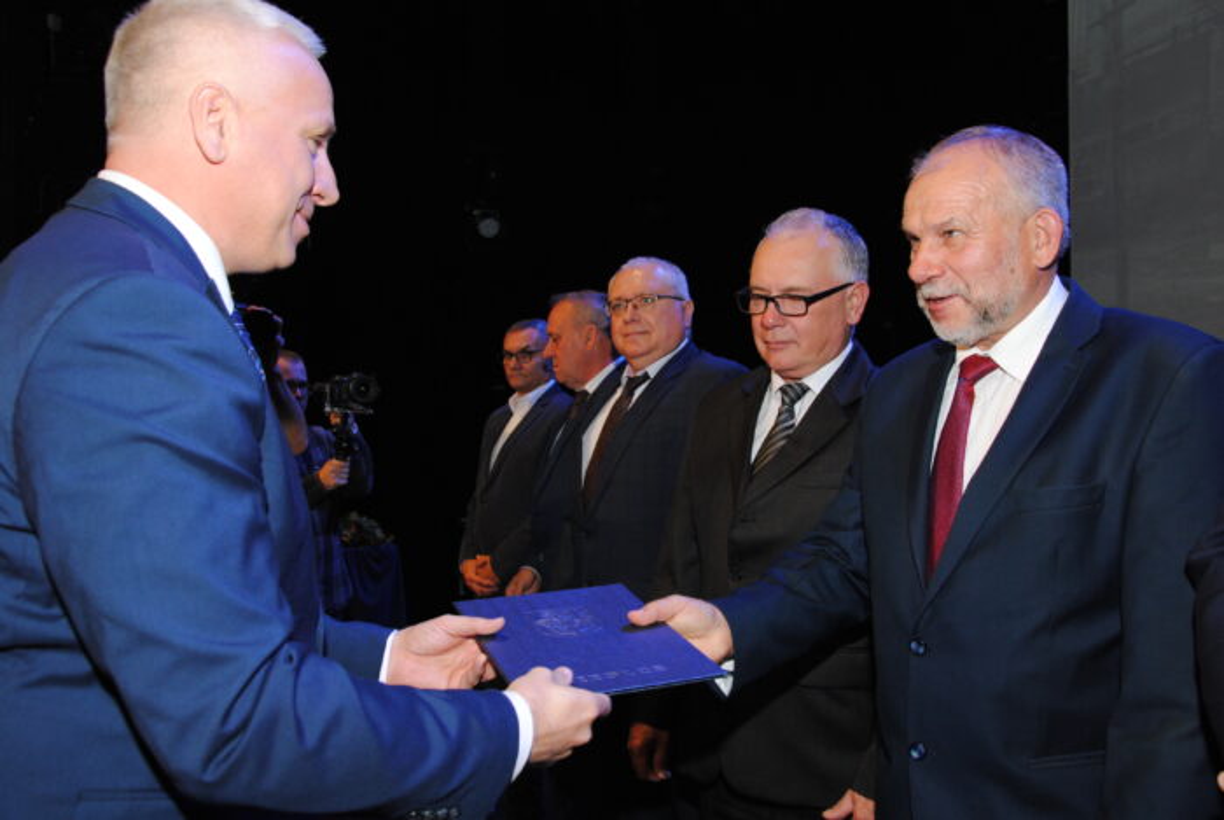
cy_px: 410
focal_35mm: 33
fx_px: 1124
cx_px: 612
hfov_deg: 57.2
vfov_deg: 40.1
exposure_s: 1/60
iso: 400
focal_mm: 22
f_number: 5.6
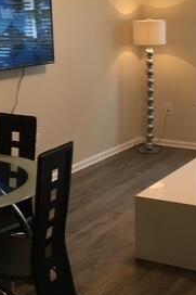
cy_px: 143
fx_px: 581
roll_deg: -1.4
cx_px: 115
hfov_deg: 19.1
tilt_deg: -12.1
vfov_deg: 28.5
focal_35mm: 71
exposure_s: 1/30
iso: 50
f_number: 2.2
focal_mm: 4.15
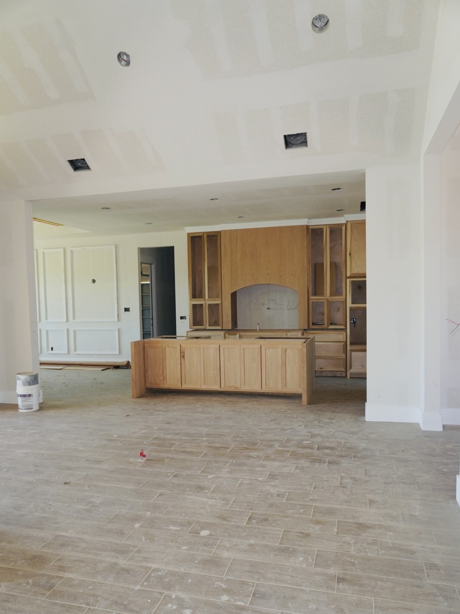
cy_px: 331
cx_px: 230
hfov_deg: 53.1
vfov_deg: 67.2
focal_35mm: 26
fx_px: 461
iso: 400
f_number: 4
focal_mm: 16
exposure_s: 1/160
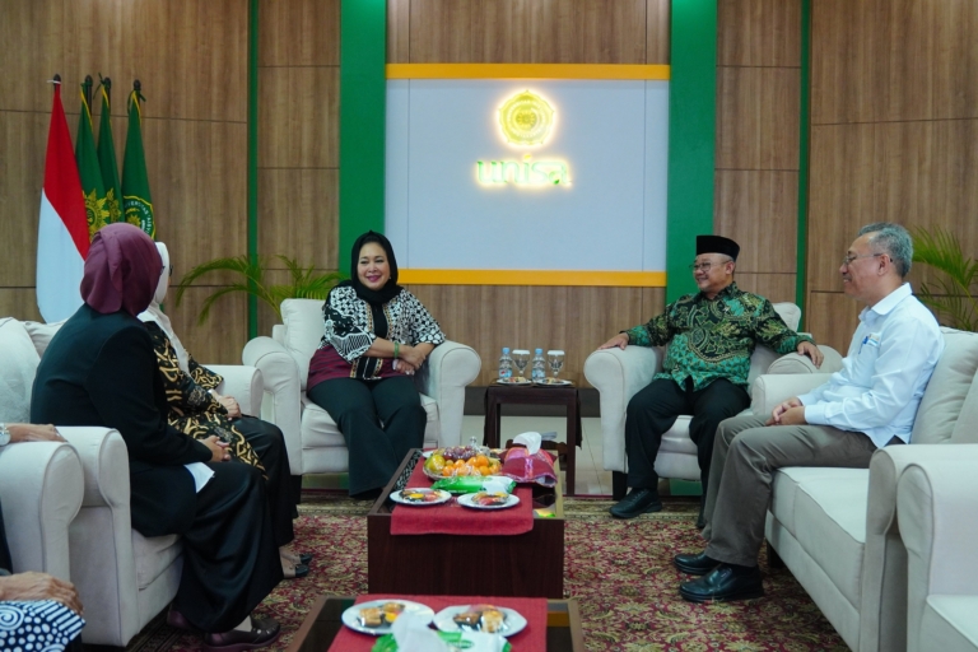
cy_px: 326
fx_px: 978
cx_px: 489
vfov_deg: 36.9
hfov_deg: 53.1
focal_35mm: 36
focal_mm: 24
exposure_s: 1/100
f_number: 2.8
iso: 1250
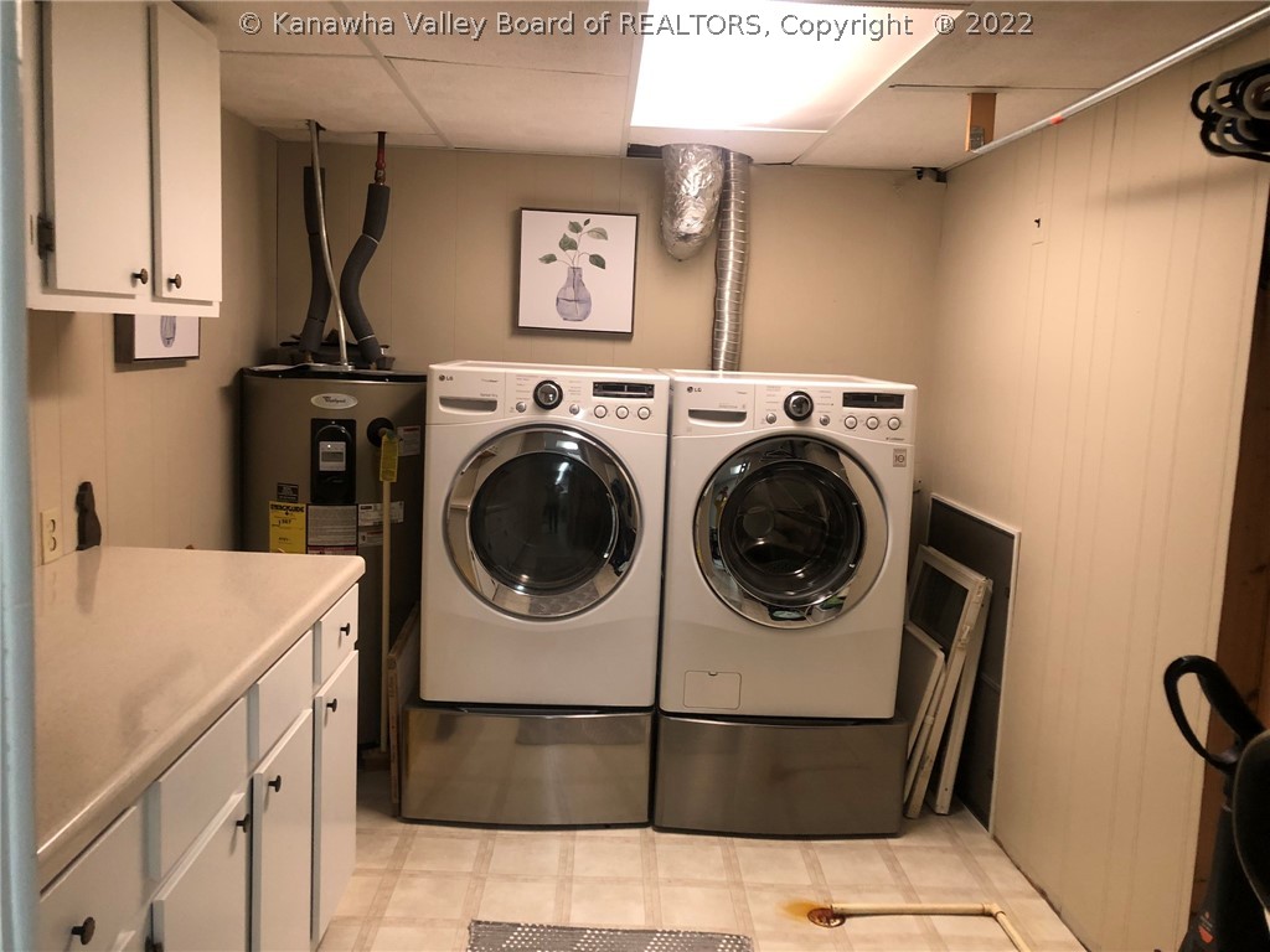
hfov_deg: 63.4
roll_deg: -3.0
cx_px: 635
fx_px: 1027
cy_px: 476
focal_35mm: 28
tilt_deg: -7.2
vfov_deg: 49.7
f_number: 1.8
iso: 50
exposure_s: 1/15
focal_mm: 3.99
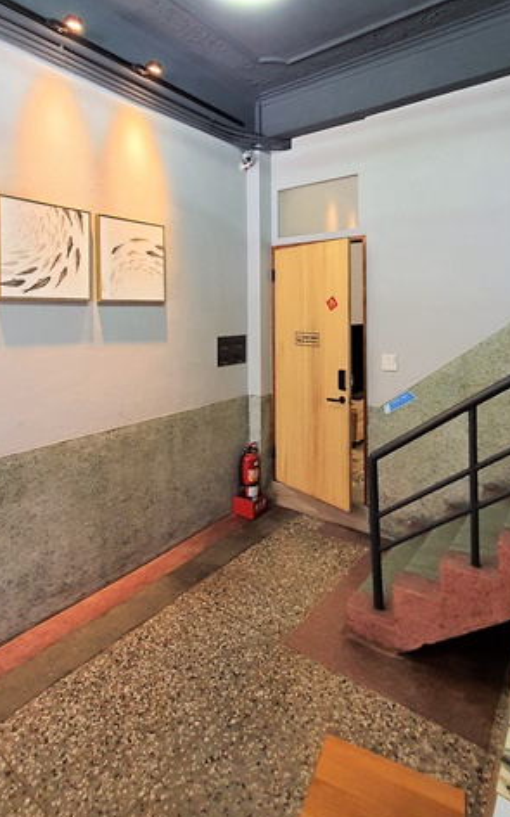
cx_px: 235
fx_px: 423
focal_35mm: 19
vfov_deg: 86.4
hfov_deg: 62.1
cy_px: 310
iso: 200
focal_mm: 1.74
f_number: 2.2
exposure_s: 1/60
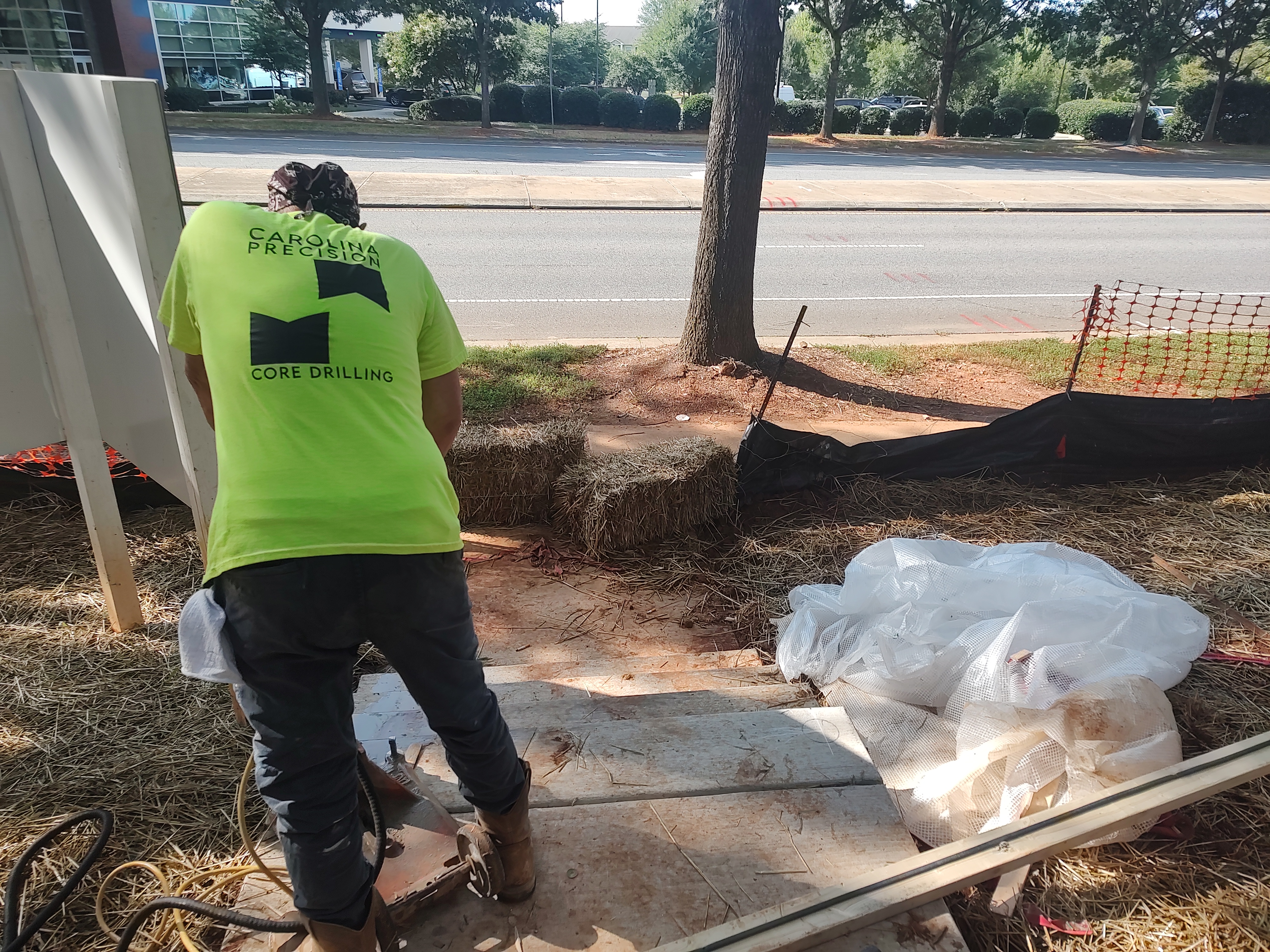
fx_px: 881
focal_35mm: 24
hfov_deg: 71.6
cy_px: 476
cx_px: 635
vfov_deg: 56.8
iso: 100
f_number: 1.9
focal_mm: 5.88
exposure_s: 1/179
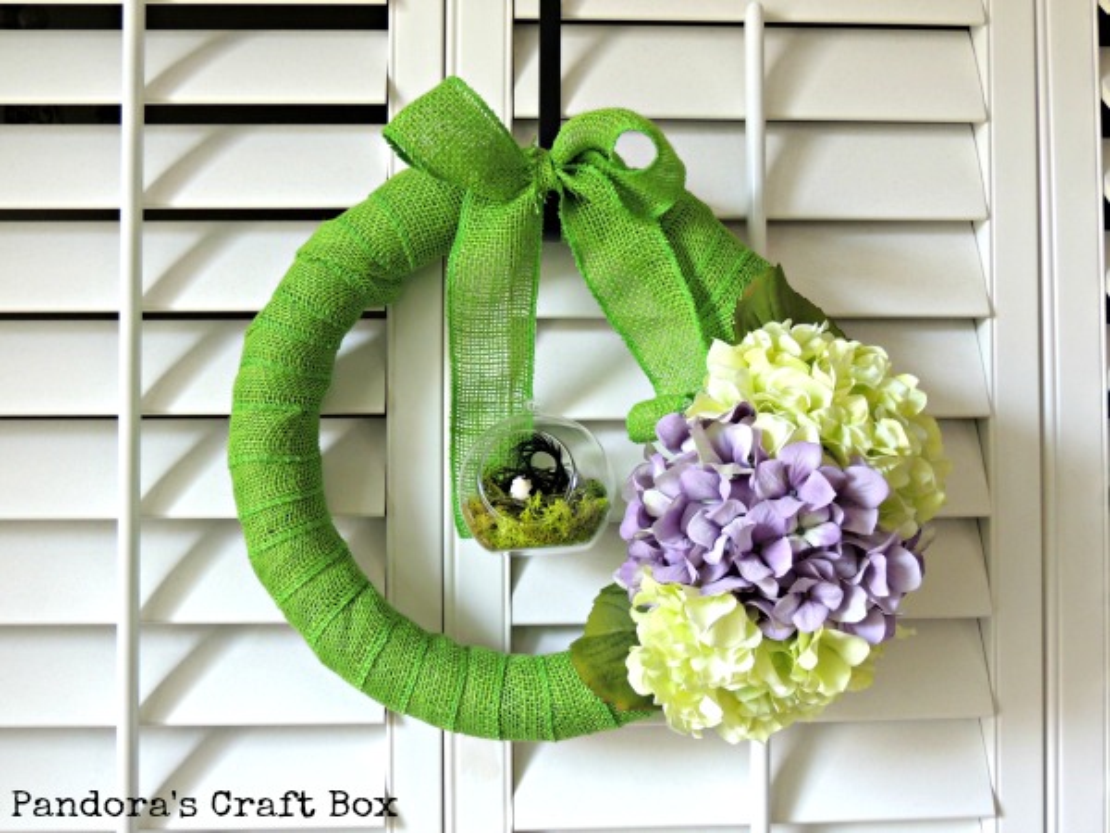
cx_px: 555
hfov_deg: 52.6
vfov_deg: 40.7
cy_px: 416
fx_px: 1122
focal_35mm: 35
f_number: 3.3
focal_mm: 6.2
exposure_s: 1/50
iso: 200
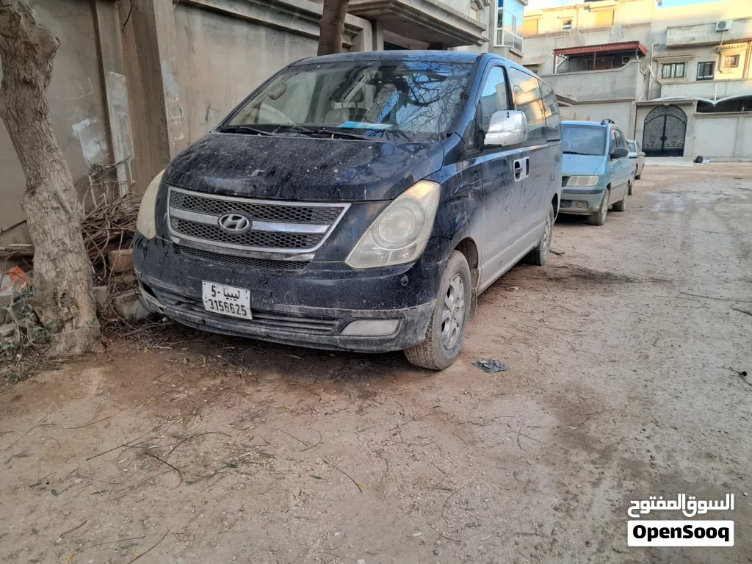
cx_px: 376
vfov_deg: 51.4
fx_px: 587
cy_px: 282
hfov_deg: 65.3
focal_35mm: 27
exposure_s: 1/50
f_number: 1.8
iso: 50
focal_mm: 4
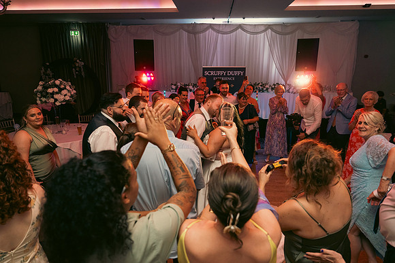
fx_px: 263
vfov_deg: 53.2
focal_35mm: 24
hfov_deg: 73.7
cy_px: 132
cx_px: 198
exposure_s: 1/160
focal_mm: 24
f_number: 3.5
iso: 2500
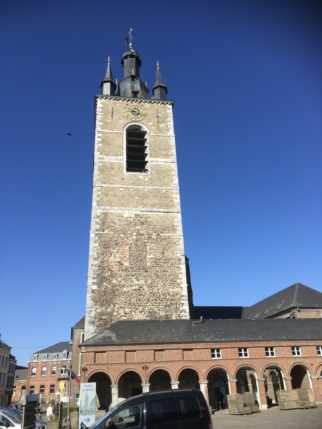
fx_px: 360
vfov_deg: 61.7
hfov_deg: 48.2
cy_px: 214
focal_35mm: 29
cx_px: 161
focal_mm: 4.15
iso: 25
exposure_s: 1/1748
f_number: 2.2
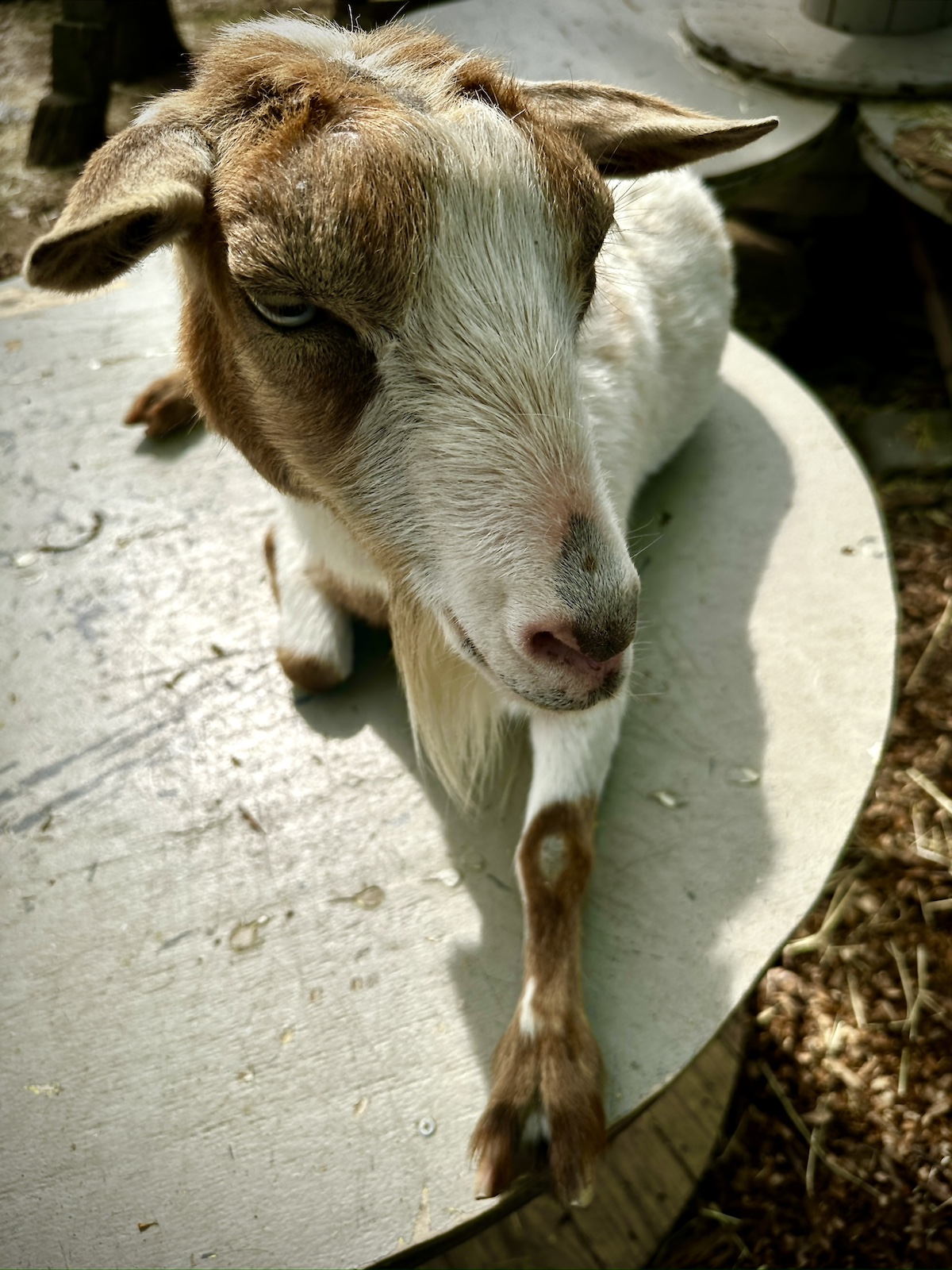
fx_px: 880
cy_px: 635
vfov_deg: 71.6
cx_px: 476
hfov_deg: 56.8
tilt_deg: -49.3
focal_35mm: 24
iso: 80
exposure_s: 1/2967
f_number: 1.78
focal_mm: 6.86
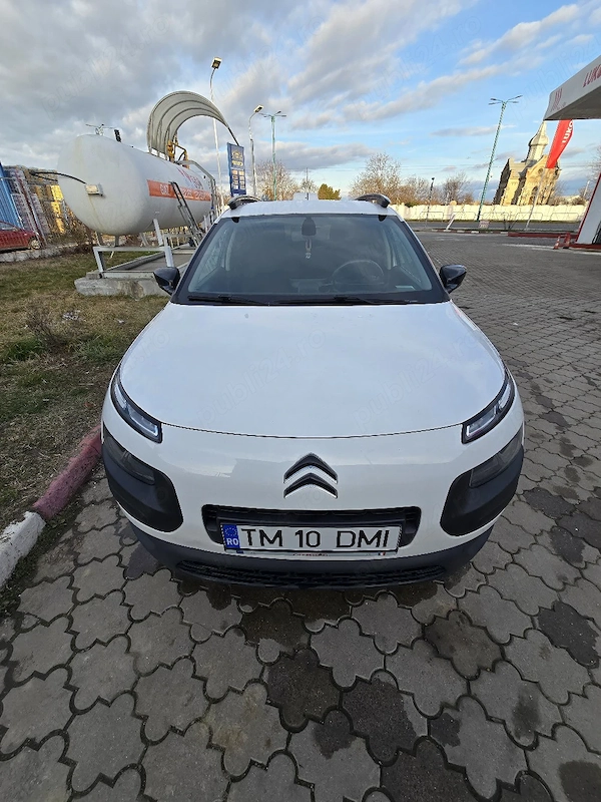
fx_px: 301
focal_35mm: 13
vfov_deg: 106.2
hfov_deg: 89.9
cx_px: 300
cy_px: 401
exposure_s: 1/500
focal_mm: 2.2
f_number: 2.2
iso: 50
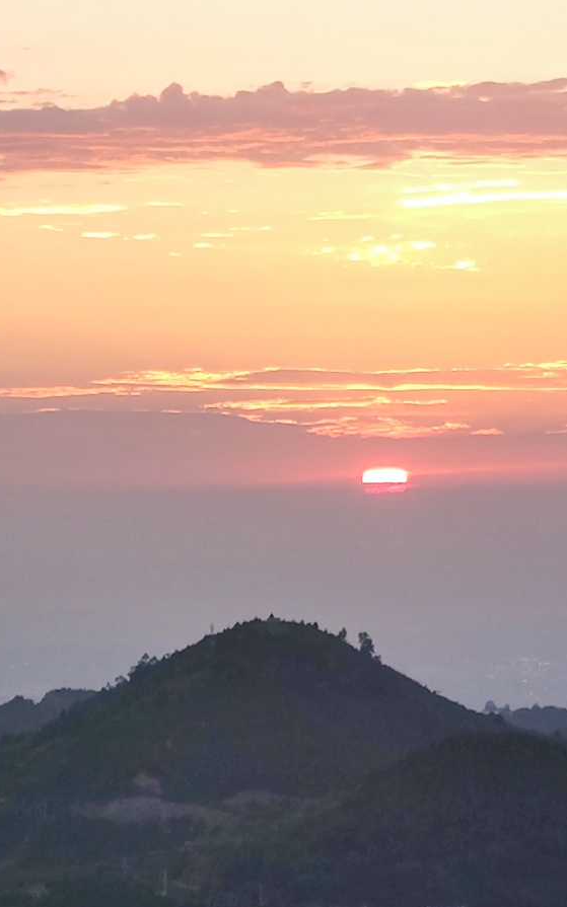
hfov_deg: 7.2
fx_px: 4502
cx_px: 371
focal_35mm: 182
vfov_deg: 11.5
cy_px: 454
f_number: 1.69
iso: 50
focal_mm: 6.72
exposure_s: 1/222
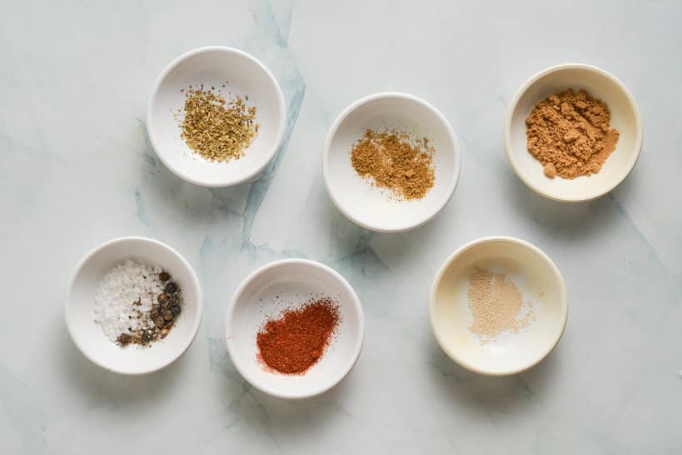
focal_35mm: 90
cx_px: 341
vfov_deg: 15.2
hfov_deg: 22.6
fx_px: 1705
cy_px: 228
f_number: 11
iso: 3200
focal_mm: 60
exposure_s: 1/60
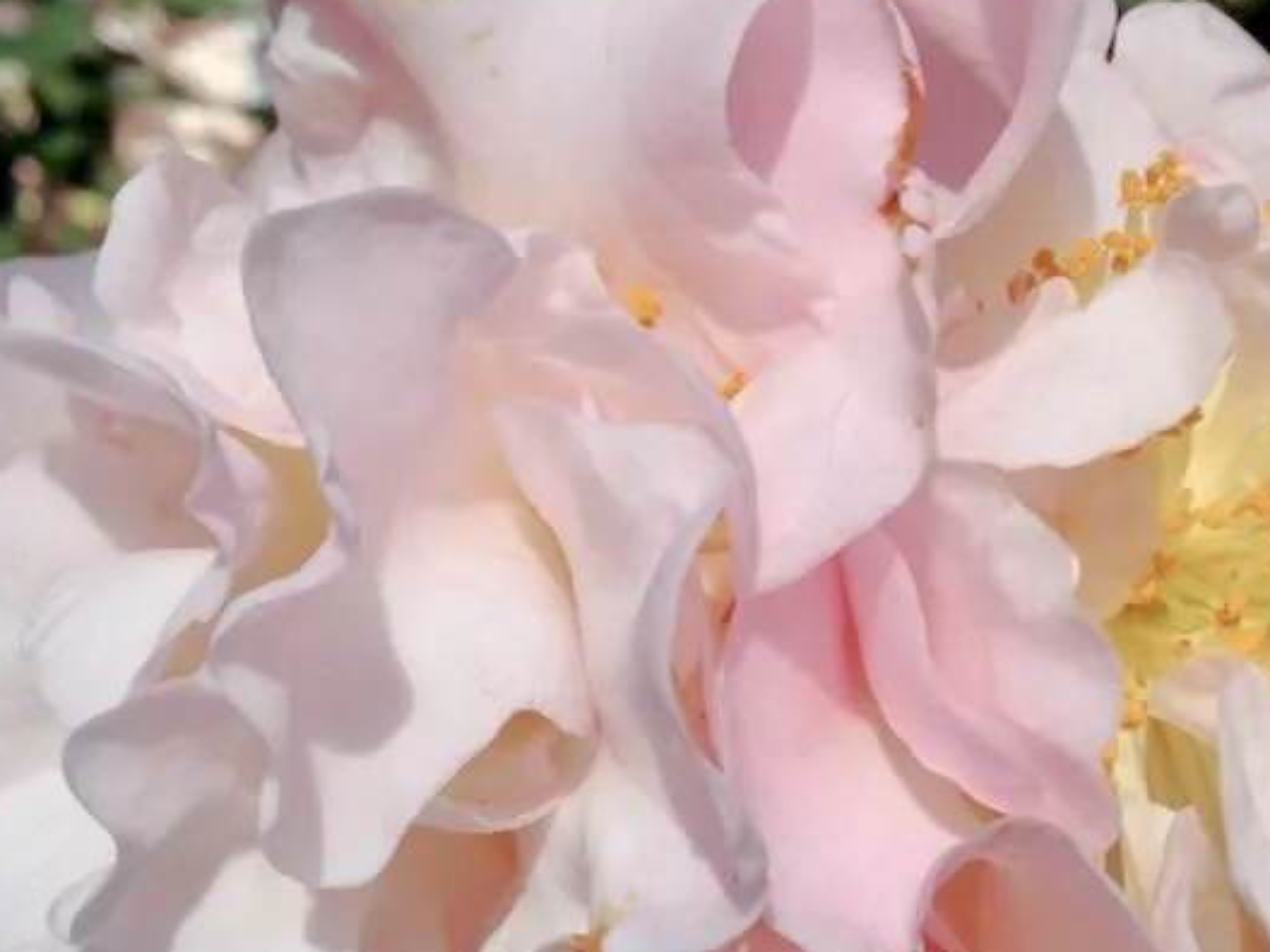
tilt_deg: -10.2
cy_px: 623
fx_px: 2348
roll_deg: -1.1
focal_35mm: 64
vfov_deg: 22.8
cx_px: 820
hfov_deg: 30.1
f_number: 2.4
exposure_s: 1/1043
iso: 50
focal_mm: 4.12
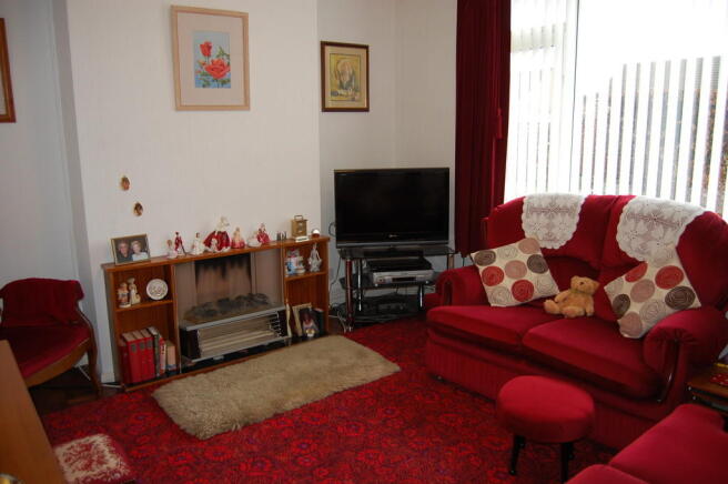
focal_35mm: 27
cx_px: 364
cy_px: 242
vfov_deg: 47.8
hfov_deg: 67.4
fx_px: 545
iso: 400
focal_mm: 18
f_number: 3.5
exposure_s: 1/60
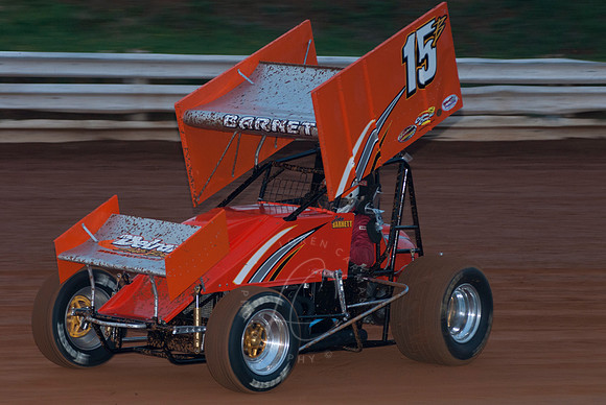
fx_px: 3159
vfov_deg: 7.3
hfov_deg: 11.0
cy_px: 202
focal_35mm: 188
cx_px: 303
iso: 250
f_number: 4
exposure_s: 1/250
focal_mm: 125
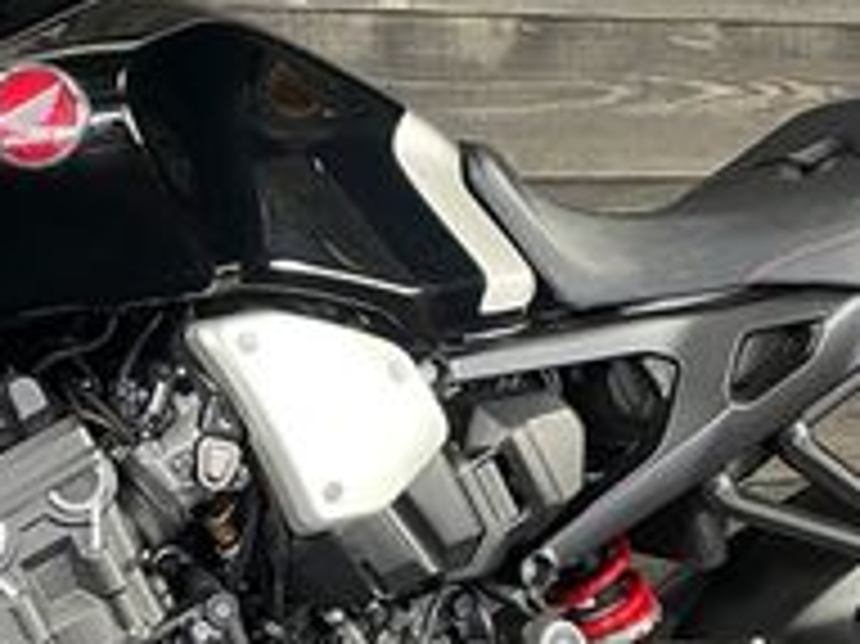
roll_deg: +0.6
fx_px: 2160
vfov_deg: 16.9
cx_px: 54
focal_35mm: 87
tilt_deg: -4.8
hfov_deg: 21.9
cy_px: 477
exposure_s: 1/50
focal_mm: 4.2
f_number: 1.6
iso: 500
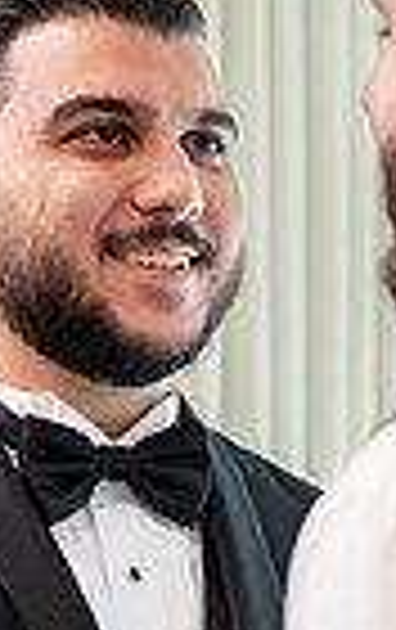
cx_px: 304
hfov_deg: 7.7
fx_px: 2924
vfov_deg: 12.2
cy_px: 594
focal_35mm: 170
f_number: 3.2
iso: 1600
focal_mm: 63
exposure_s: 1/100
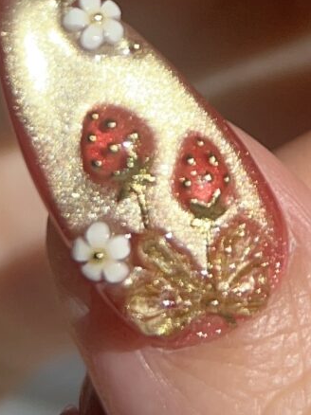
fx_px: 1823
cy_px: -207
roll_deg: +0.3
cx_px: 327
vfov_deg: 12.4
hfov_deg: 9.7
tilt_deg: -13.2
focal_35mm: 152
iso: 50
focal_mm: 5.7
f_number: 1.5
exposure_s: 1/2252
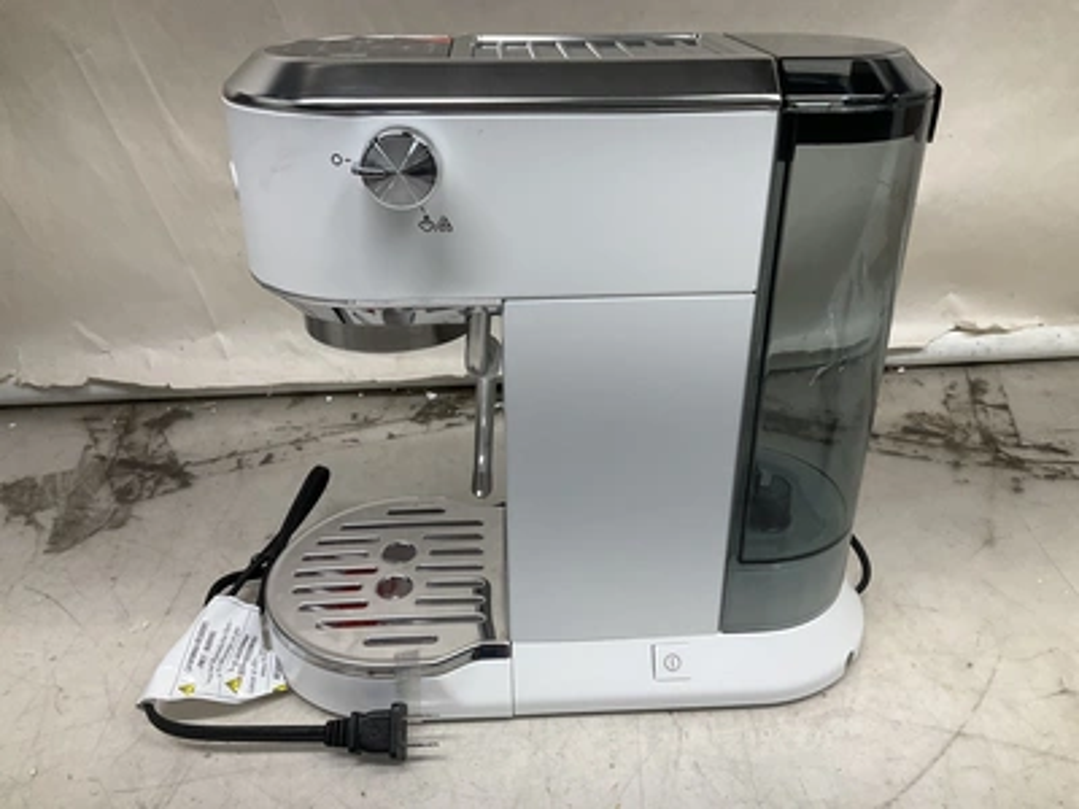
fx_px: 904
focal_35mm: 29
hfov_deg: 61.7
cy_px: 404
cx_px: 540
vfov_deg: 48.2
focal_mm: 3
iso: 32
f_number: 1.8
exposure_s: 1/120
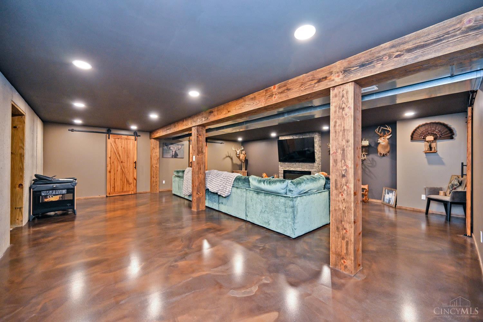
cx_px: 242
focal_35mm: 14
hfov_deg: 104.3
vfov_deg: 81.2
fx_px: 188
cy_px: 161
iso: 1400
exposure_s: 1/60
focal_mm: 14
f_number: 4
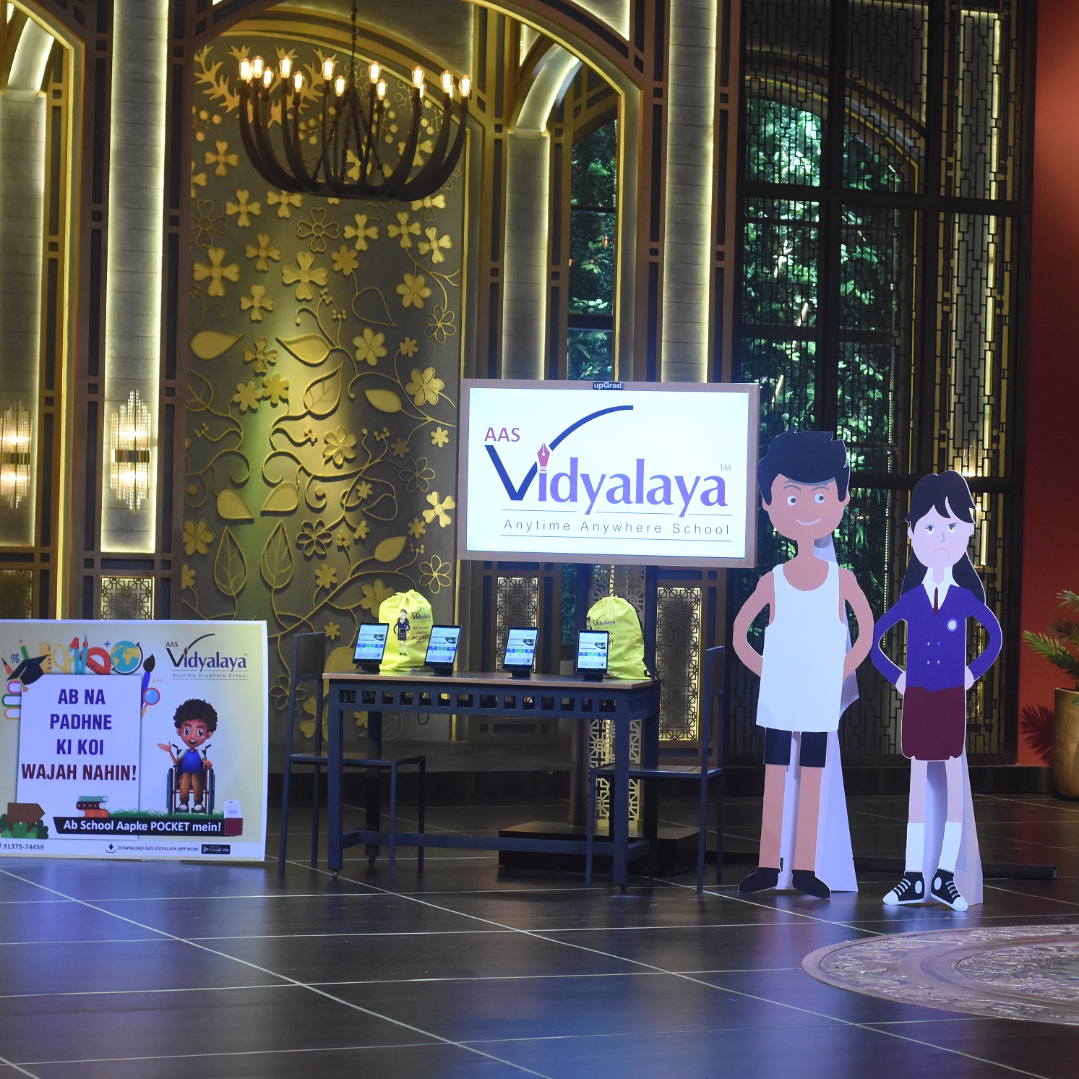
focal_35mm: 96
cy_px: 538
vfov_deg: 18.1
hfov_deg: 18.0
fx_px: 3385
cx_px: 769
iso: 1600
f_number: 3.5
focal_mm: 50
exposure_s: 1/125
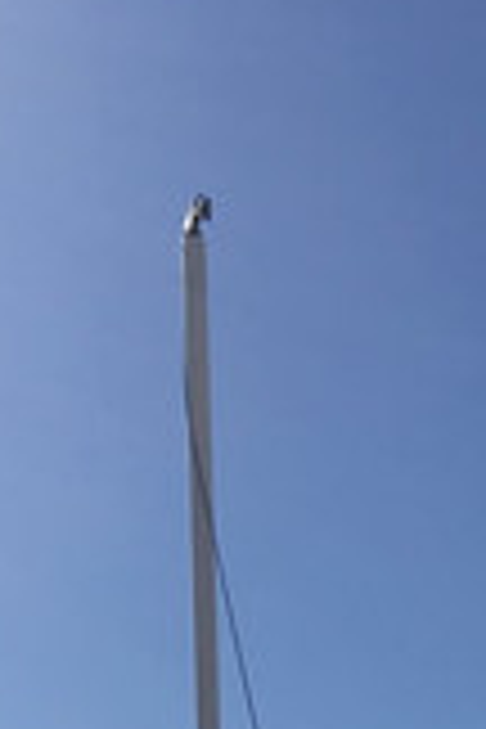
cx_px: 306
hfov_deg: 11.5
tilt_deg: +4.0
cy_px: 1372
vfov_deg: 14.7
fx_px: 2410
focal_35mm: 119
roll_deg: +1.6
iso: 25
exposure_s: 1/2653
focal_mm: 4.15
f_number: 2.2
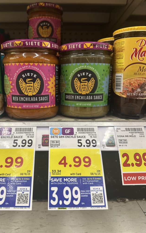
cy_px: 118
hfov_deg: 47.3
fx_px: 166
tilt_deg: -11.8
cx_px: 57
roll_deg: -1.4
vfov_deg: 70.4
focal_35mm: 26
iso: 160
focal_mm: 6.86
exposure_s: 1/61
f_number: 1.78
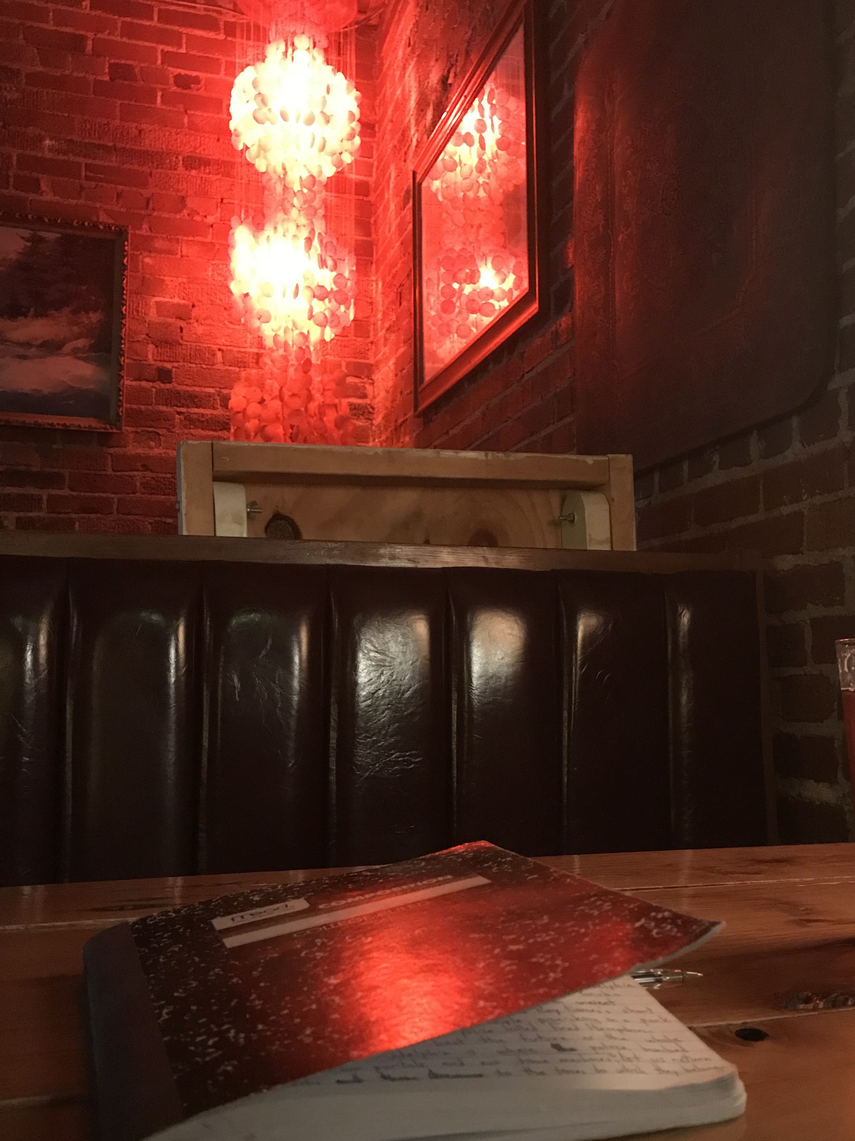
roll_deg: +0.1
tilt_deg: +2.5
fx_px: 1186
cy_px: 628
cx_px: 531
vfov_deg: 51.3
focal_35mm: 36
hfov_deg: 39.4
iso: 160
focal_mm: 3.99
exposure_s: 1/4
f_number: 1.8
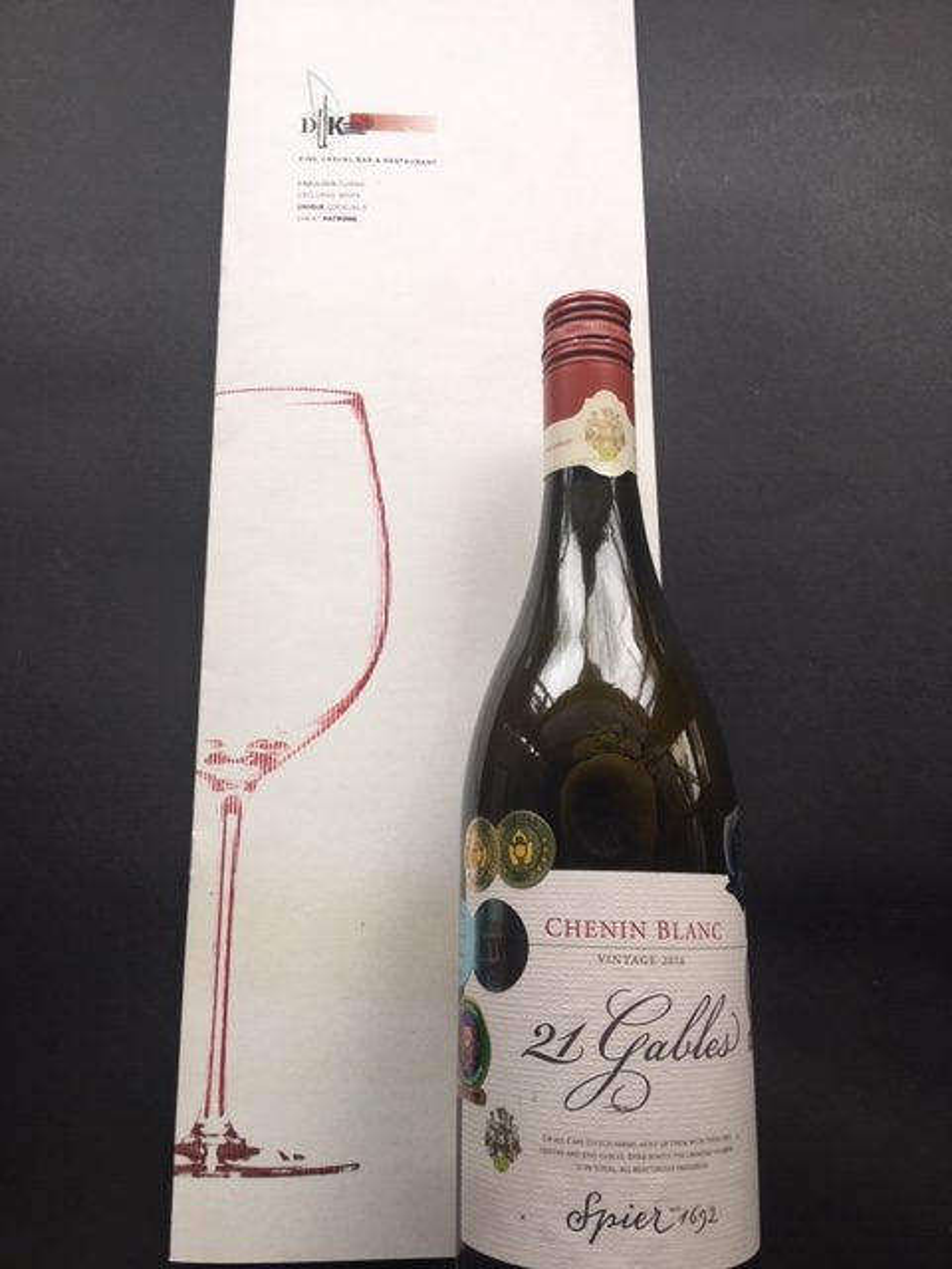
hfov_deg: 48.2
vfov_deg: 61.7
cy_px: 634
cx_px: 476
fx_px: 1063
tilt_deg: -76.0
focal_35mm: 29
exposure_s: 1/100
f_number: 2.2
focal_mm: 4.15
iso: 25
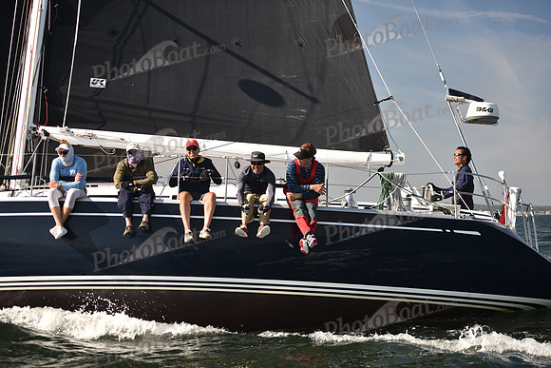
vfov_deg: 19.5
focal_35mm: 70
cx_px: 276
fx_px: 1072
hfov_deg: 28.8
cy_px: 184
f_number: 2.8
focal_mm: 70
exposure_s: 1/1250
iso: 250
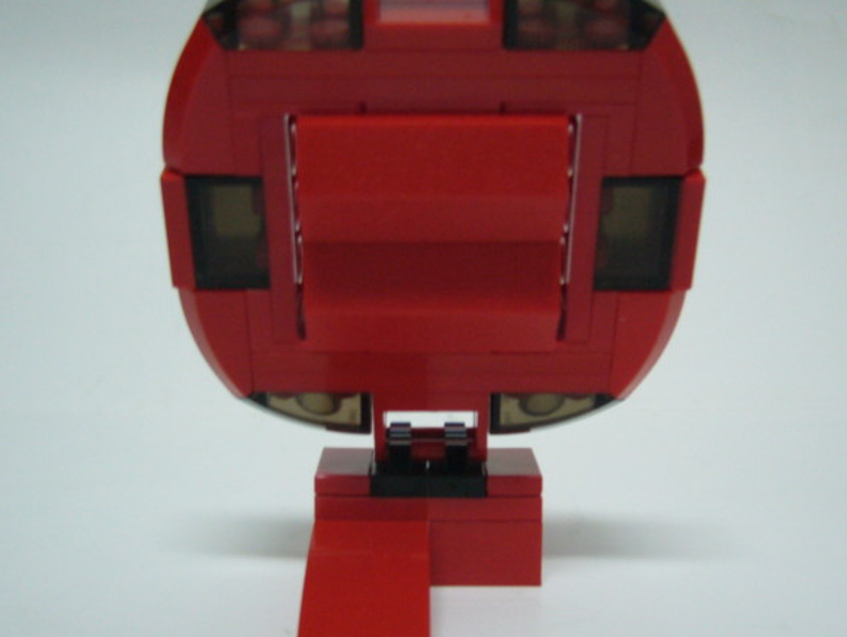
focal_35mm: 48
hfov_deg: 39.6
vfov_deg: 30.3
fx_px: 1175
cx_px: 388
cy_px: 297
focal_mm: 5.8
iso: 200
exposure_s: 1/15
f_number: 2.8
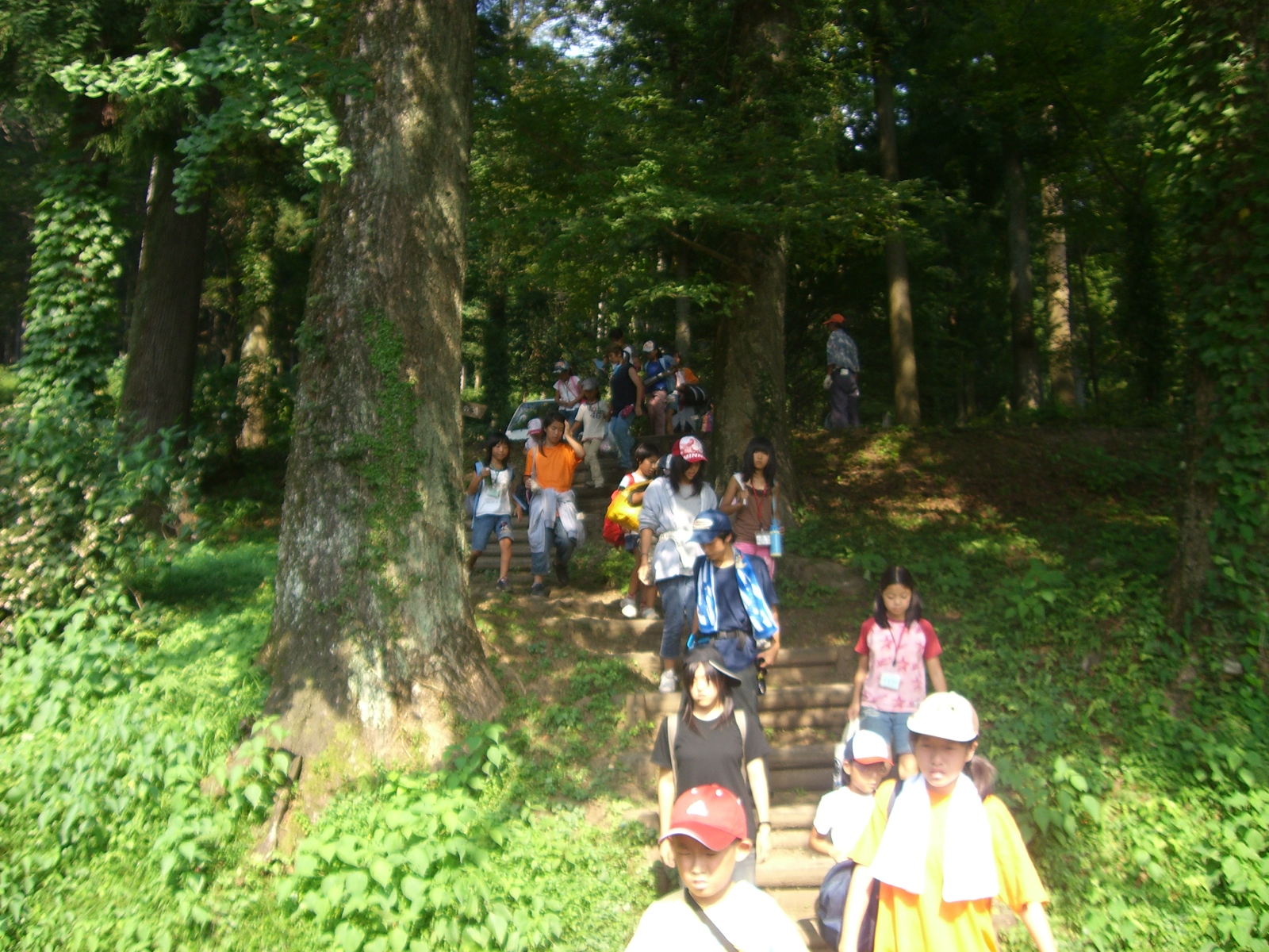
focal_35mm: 38
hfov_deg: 49.0
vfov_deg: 37.7
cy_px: 476
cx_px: 634
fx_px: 1393
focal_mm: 6.2
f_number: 2.7
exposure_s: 1/200
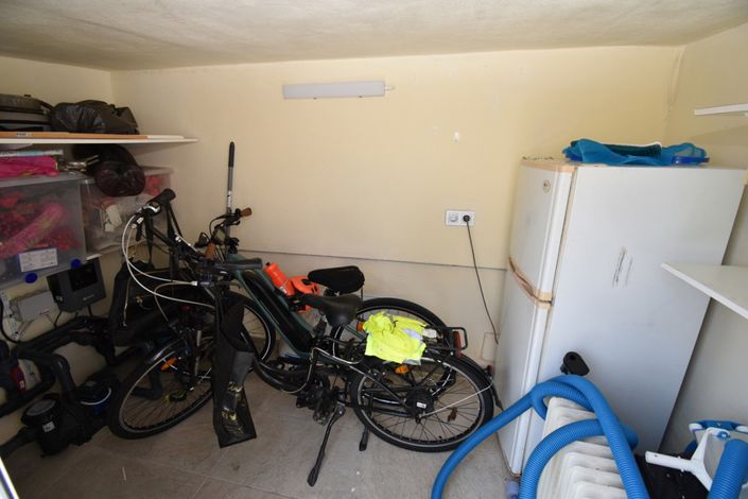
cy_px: 250
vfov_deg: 77.3
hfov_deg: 100.4
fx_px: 312
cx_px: 374
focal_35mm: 15
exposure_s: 1/250
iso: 280
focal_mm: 10
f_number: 5.6
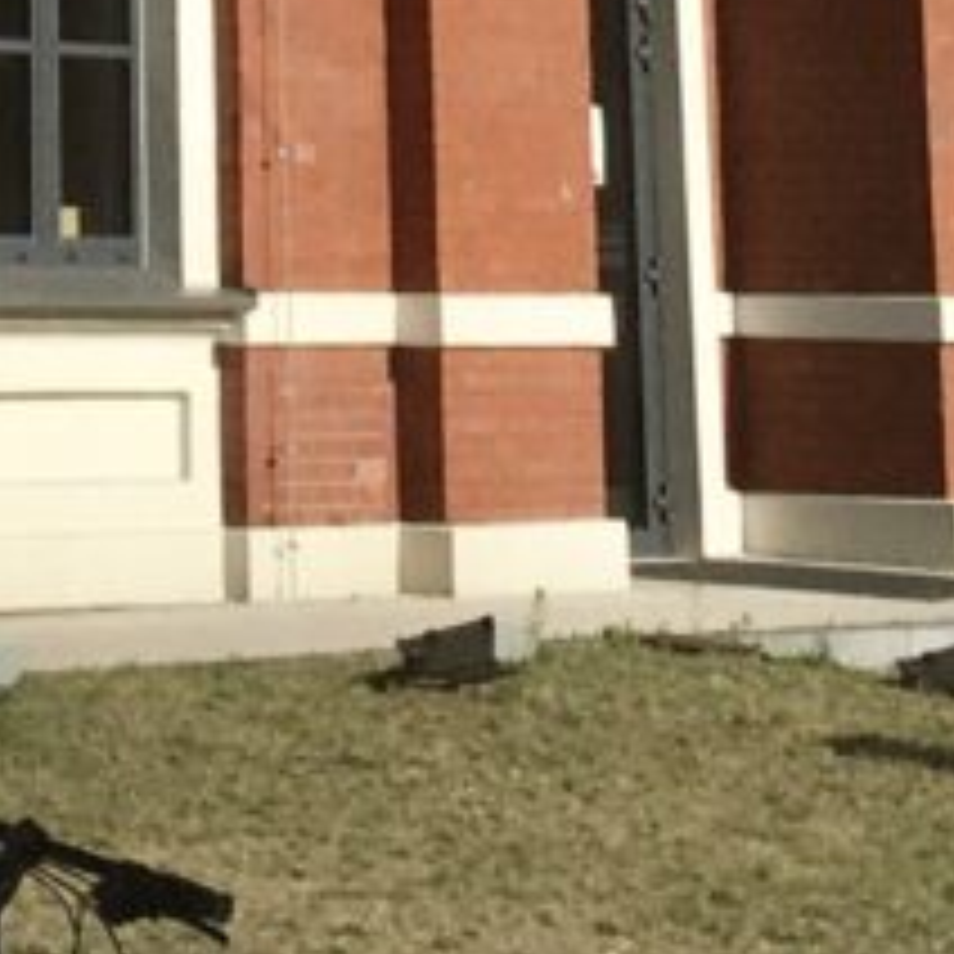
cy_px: -1512
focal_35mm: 186
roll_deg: +2.5
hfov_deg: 9.2
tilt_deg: +16.1
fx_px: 5799
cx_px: -297
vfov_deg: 8.4
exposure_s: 1/2959
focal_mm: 4.15
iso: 25
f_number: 2.2
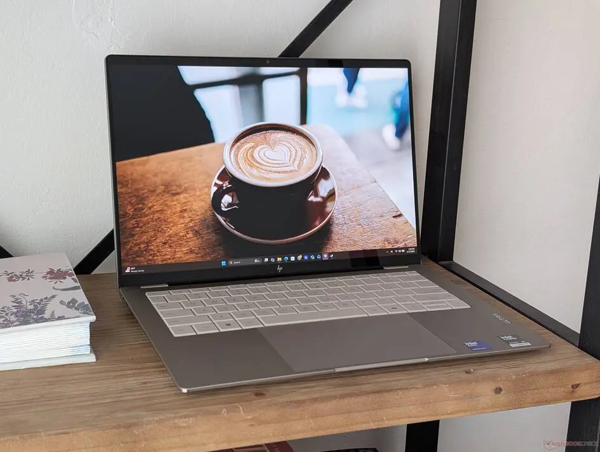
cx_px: 300
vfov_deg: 29.8
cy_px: 226
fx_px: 851
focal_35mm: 49
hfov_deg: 38.9
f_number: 1.68
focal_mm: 6.9
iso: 25
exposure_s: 1/35.5
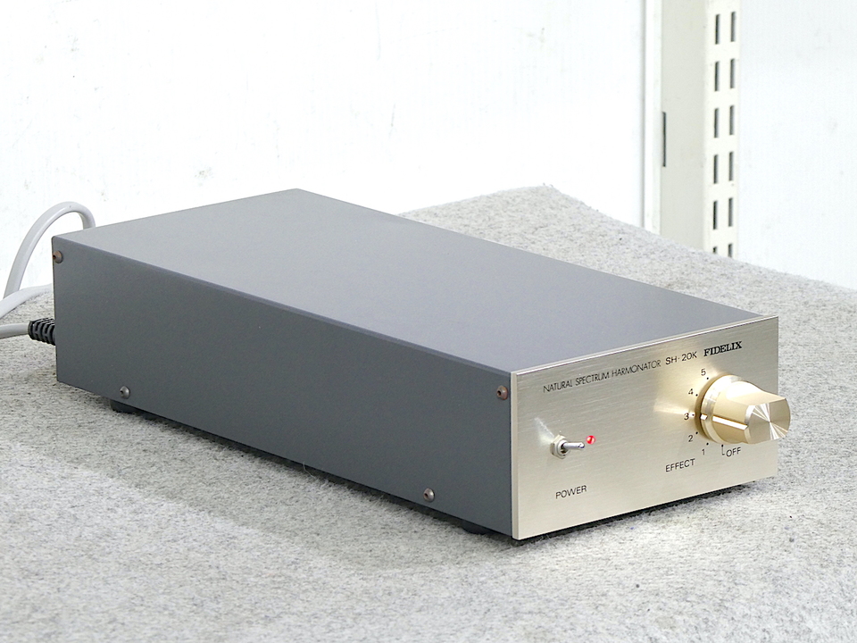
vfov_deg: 8.0
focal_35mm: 185
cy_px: 322
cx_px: 428
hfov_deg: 10.7
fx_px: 4580
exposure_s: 1/5
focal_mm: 33.2
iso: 200
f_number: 5.6
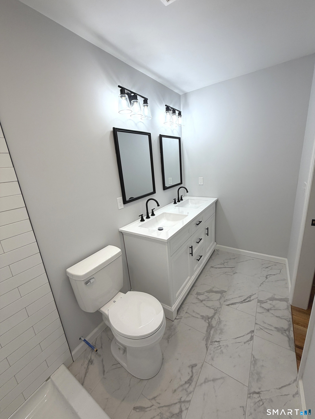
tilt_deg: -14.9
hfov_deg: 85.7
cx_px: 158
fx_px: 170
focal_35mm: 14
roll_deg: +4.5
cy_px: 210
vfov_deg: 102.1
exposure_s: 1/120
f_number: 2.2
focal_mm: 2.22
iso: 64
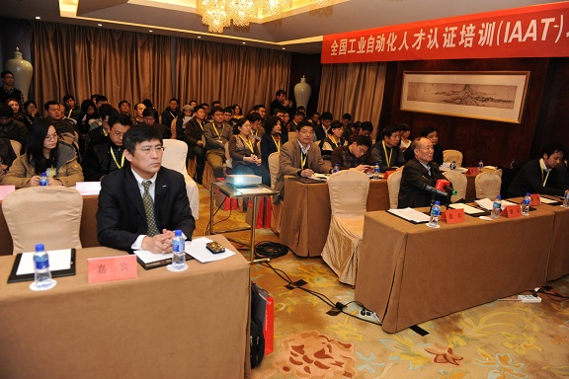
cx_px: 284
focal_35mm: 24
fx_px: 379
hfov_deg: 73.7
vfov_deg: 53.1
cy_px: 190
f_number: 3.5
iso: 2000
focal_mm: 24
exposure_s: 1/100
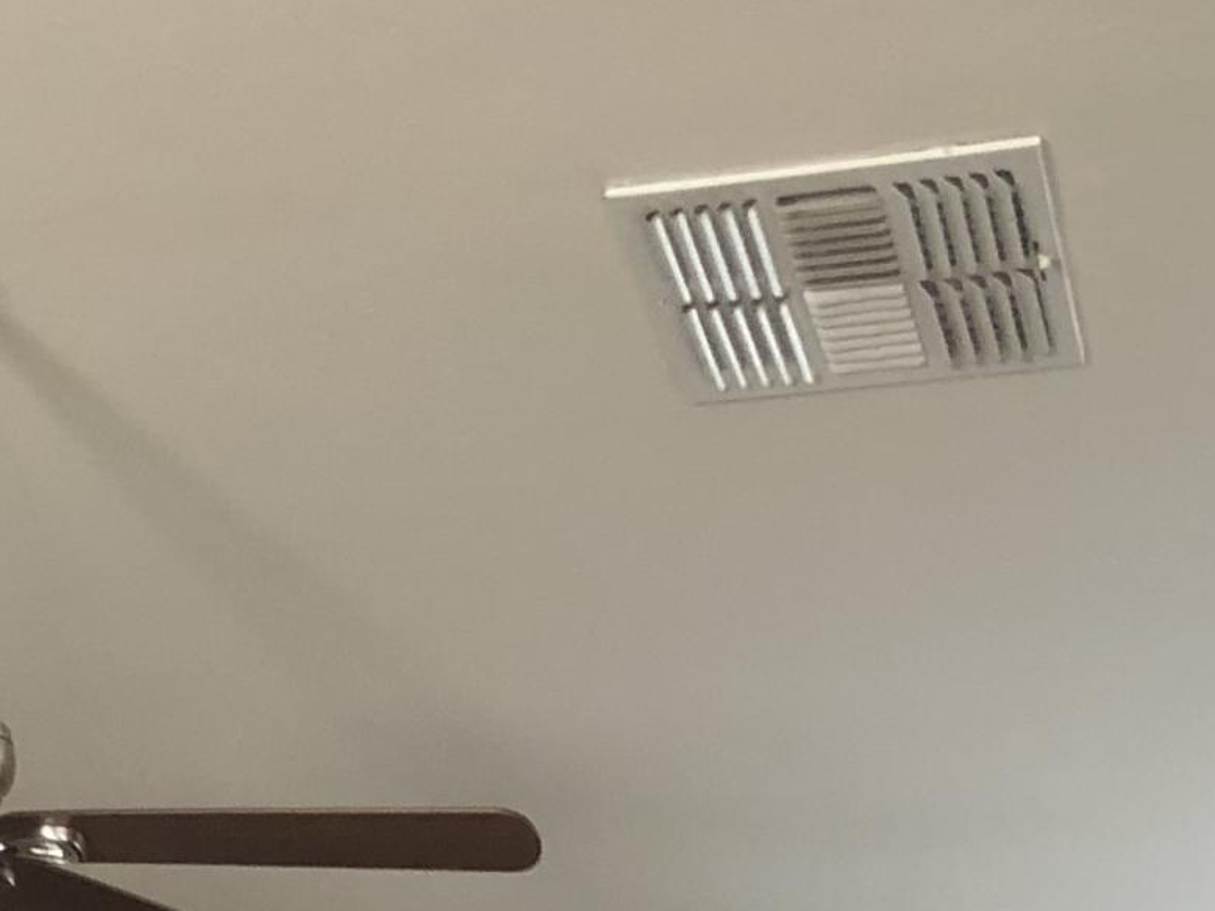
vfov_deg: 12.6
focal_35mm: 108
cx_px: 117
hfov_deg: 17.9
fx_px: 3790
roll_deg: -1.7
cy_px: 1572
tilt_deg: +0.6
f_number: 1.8
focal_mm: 3.99
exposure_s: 1/13
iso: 100
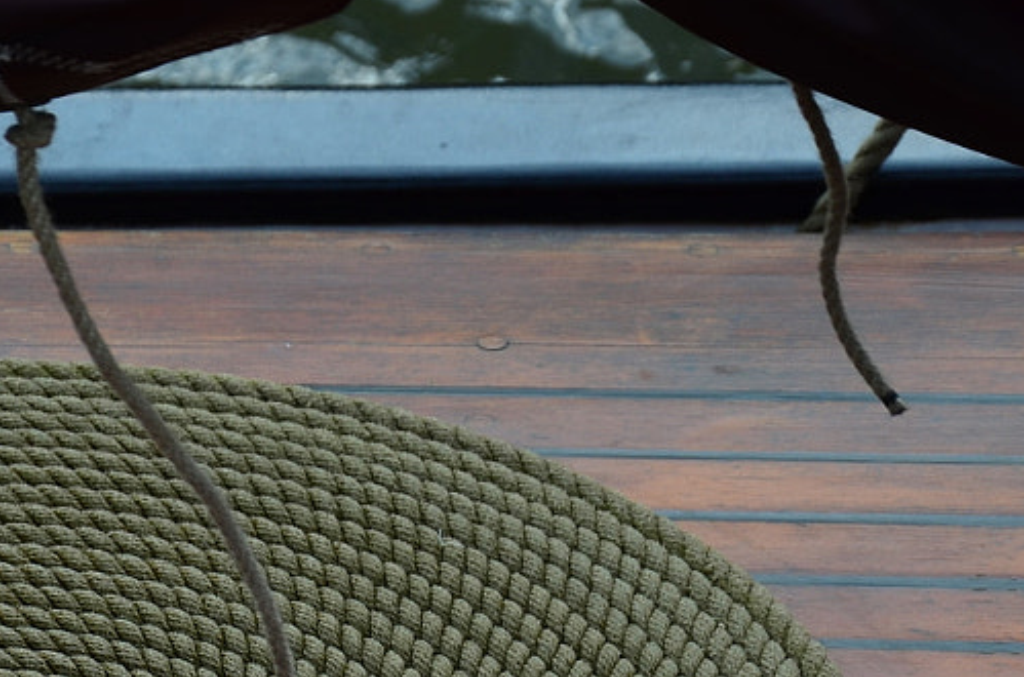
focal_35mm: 361
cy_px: 742
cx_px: -187
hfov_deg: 5.7
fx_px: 10231
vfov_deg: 3.8
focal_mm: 75
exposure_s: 1/250
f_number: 5.3
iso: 100
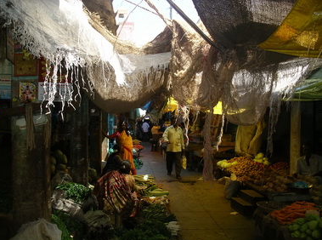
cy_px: 123
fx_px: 352
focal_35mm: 38
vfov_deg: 37.5
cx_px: 158
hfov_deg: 49.1
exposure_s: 1/216
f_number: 3.2
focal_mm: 7.8
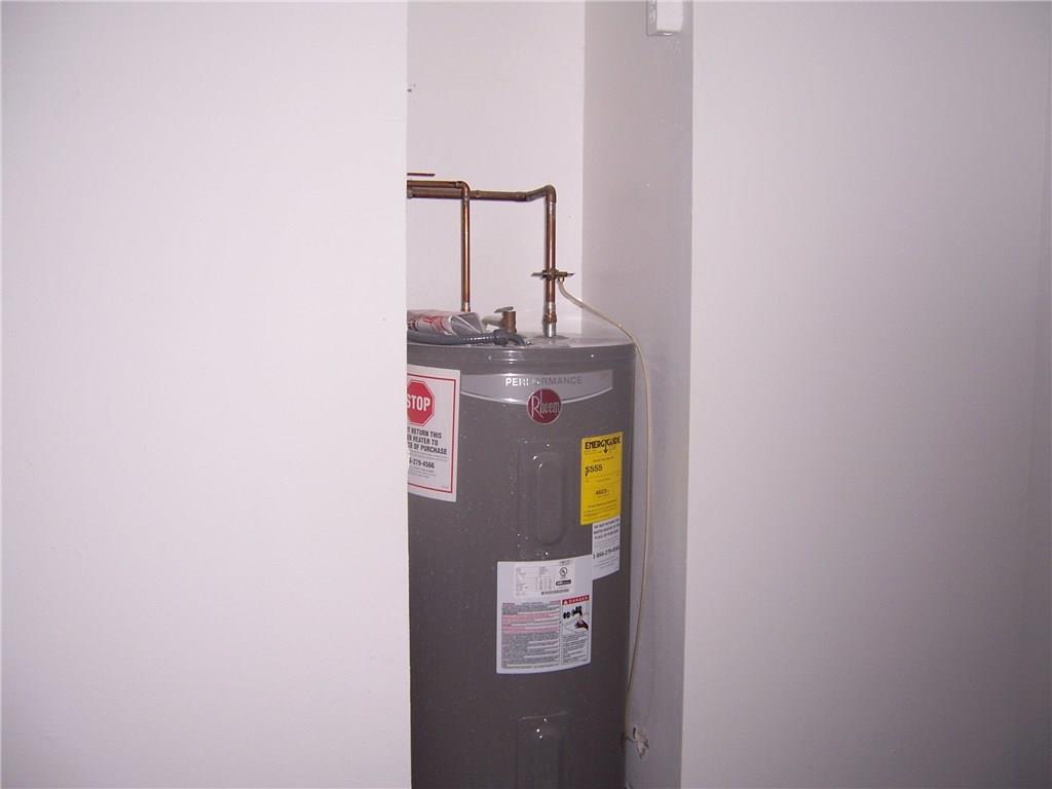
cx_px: 526
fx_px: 1003
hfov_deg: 55.4
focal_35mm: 33
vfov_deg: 42.9
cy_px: 394
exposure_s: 1/60
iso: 80
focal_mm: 5.5
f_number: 2.8
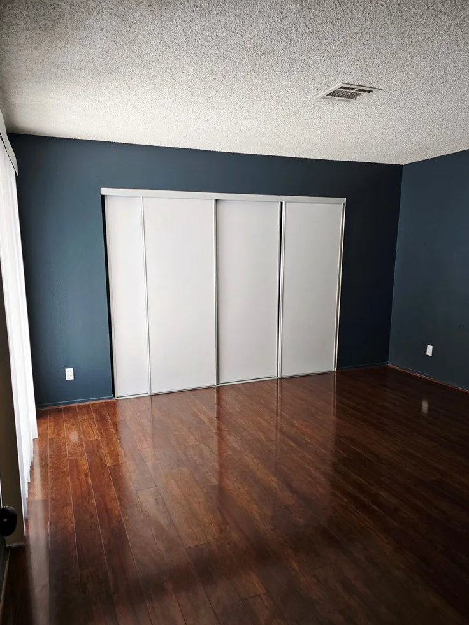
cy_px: 325
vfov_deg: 71.6
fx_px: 433
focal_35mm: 24
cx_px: 229
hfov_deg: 56.8
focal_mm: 6.3
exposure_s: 1/120
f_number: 1.7
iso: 400
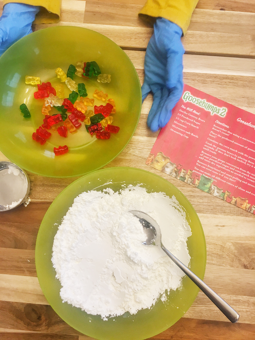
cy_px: 170
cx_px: 128
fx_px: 285
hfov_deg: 48.2
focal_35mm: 29
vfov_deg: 61.7
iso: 80
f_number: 2.2
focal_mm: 4.15
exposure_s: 1/30
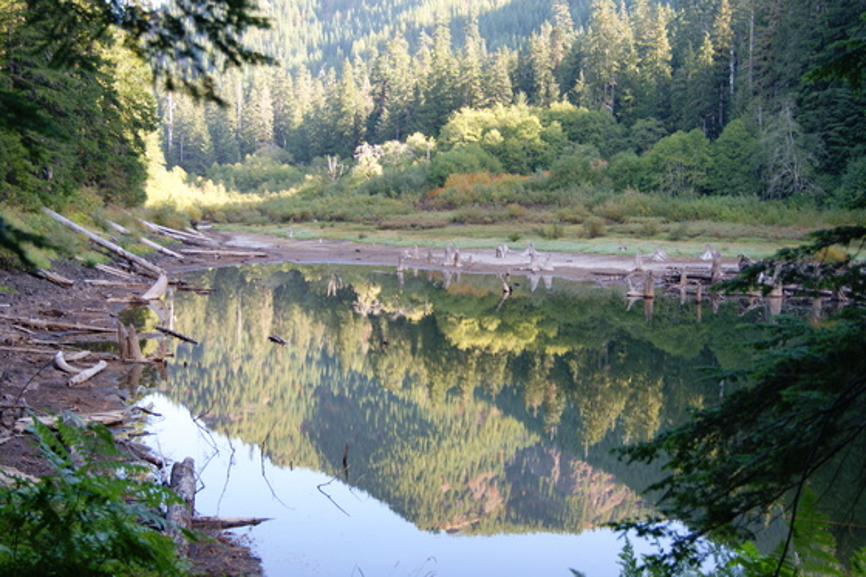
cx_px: 433
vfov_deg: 29.8
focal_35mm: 45
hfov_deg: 43.6
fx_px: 1082
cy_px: 288
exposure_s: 1/60
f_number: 4.5
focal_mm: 30
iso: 125
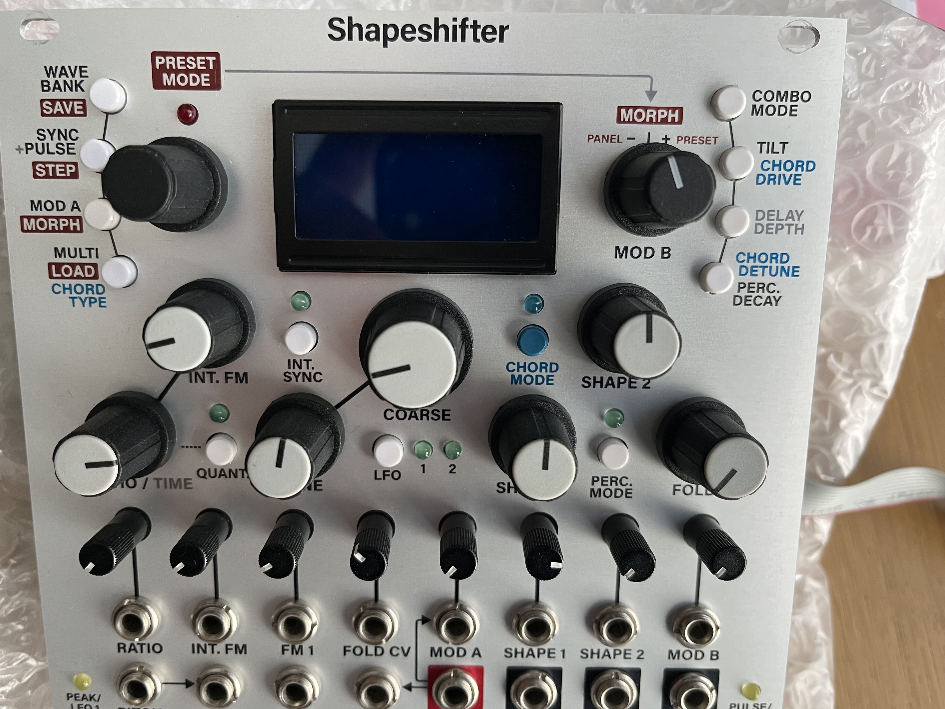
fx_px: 737
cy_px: 366
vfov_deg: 51.3
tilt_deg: -72.8
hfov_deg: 65.3
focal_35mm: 27
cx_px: 455
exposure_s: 1/93
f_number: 1.6
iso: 125
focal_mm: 5.1
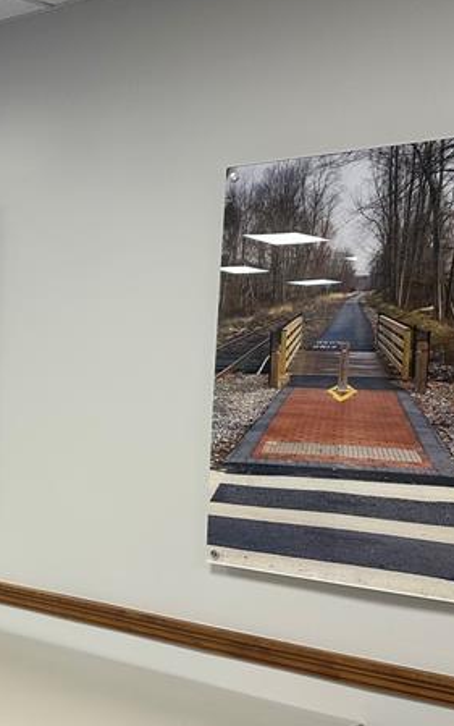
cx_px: -145
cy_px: 467
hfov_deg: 20.4
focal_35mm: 58
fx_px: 1147
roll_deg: -1.2
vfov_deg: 34.8
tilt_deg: -3.8
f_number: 1.78
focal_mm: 6.86
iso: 125
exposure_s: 1/60
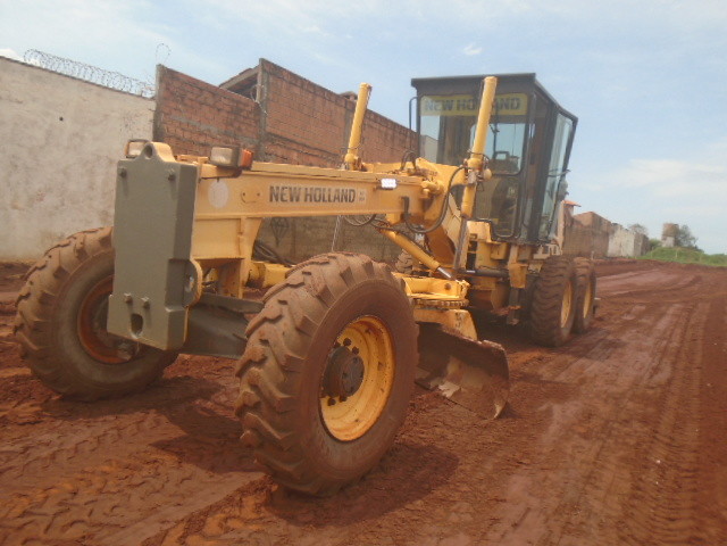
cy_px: 273
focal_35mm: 26
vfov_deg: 53.1
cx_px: 364
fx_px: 546
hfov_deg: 67.3
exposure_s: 1/800
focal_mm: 4.6
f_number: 3.2
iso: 100
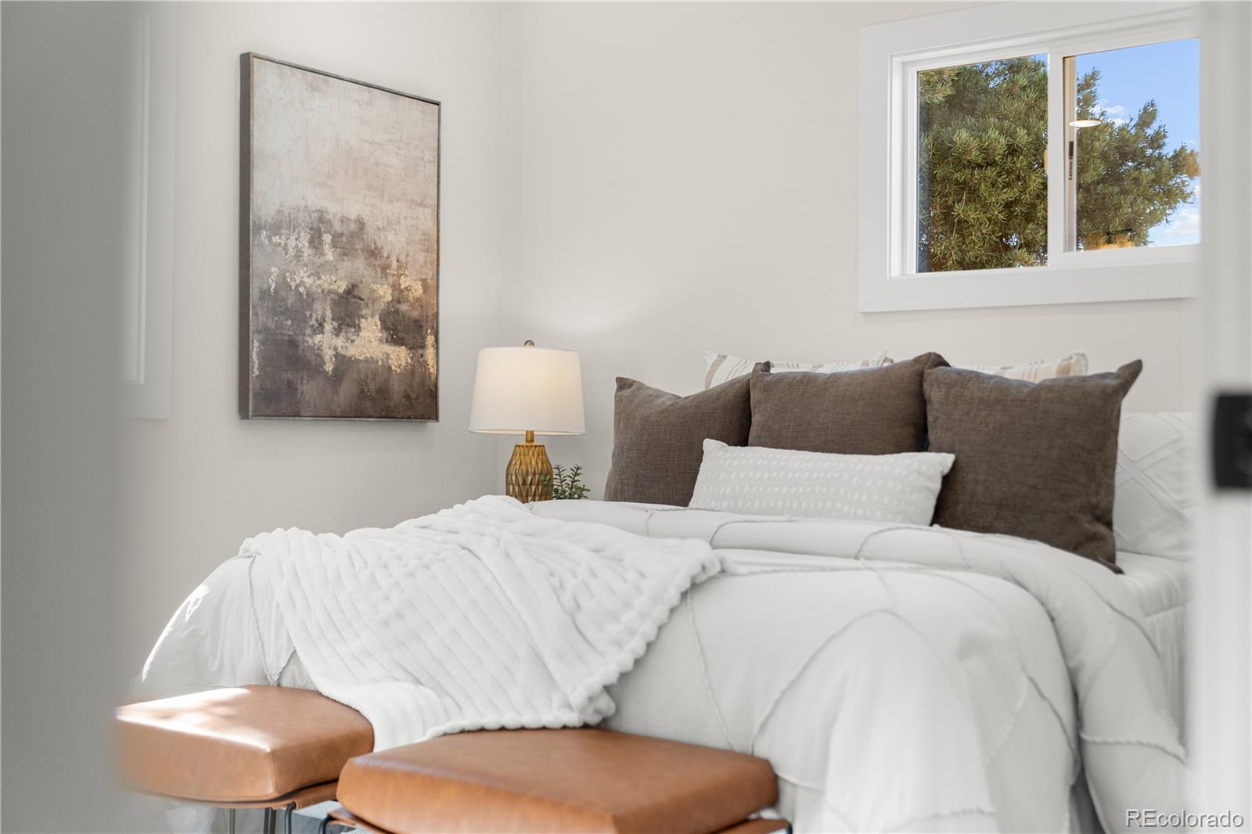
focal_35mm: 43
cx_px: 626
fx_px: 1495
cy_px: 417
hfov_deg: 45.4
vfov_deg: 31.2
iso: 640
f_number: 3.2
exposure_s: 1/250
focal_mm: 43
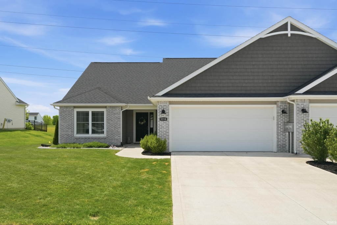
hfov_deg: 63.2
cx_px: 168
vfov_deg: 44.6
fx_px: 274
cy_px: 112
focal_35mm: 29
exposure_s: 1/4000
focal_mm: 19.5
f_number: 4
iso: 800
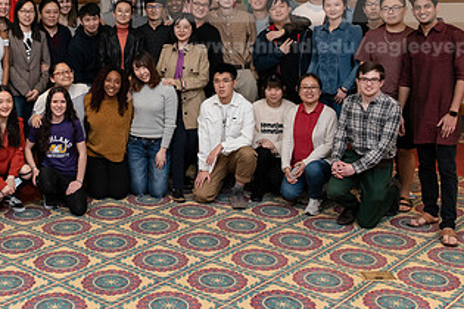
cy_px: 77
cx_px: 110
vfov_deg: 22.8
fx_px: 760
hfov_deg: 33.2
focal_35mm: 59
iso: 3200
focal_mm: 32
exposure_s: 1/200
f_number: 8
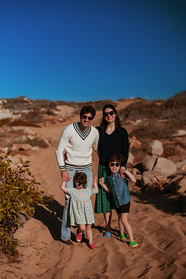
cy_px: 140
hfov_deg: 23.4
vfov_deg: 34.5
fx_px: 449
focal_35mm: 58
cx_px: 93
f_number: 2.5
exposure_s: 1/8000
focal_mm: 58
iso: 50
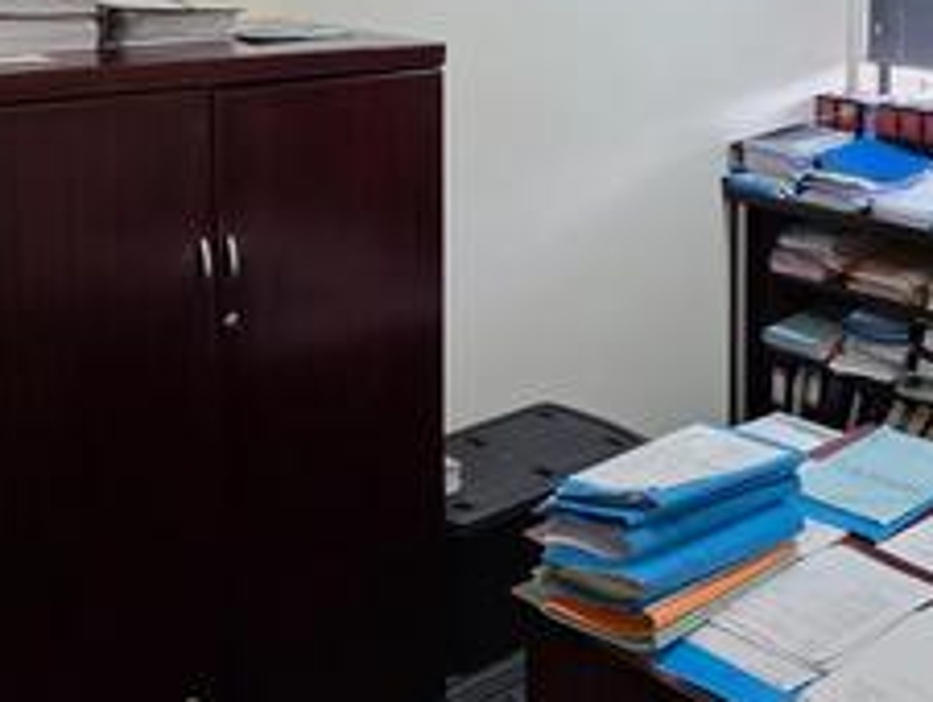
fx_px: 1241
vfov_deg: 29.4
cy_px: -4
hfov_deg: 40.0
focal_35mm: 46
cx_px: 710
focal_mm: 2.2
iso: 200
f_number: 1.9
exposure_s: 1/100
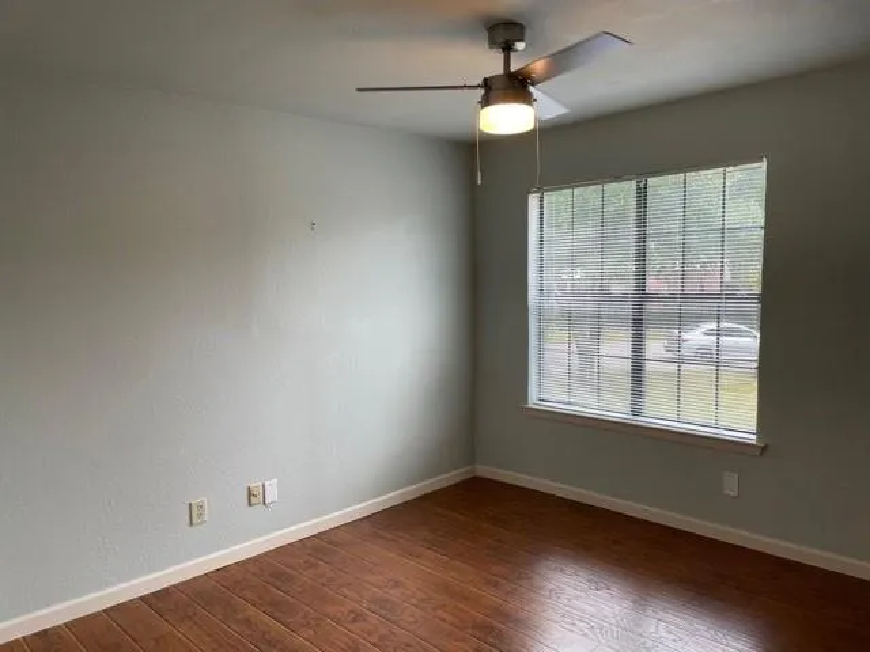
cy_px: 326
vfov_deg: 53.1
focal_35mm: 26
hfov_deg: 67.3
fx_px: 653
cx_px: 435
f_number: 1.6
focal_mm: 4.2
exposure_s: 1/120
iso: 50
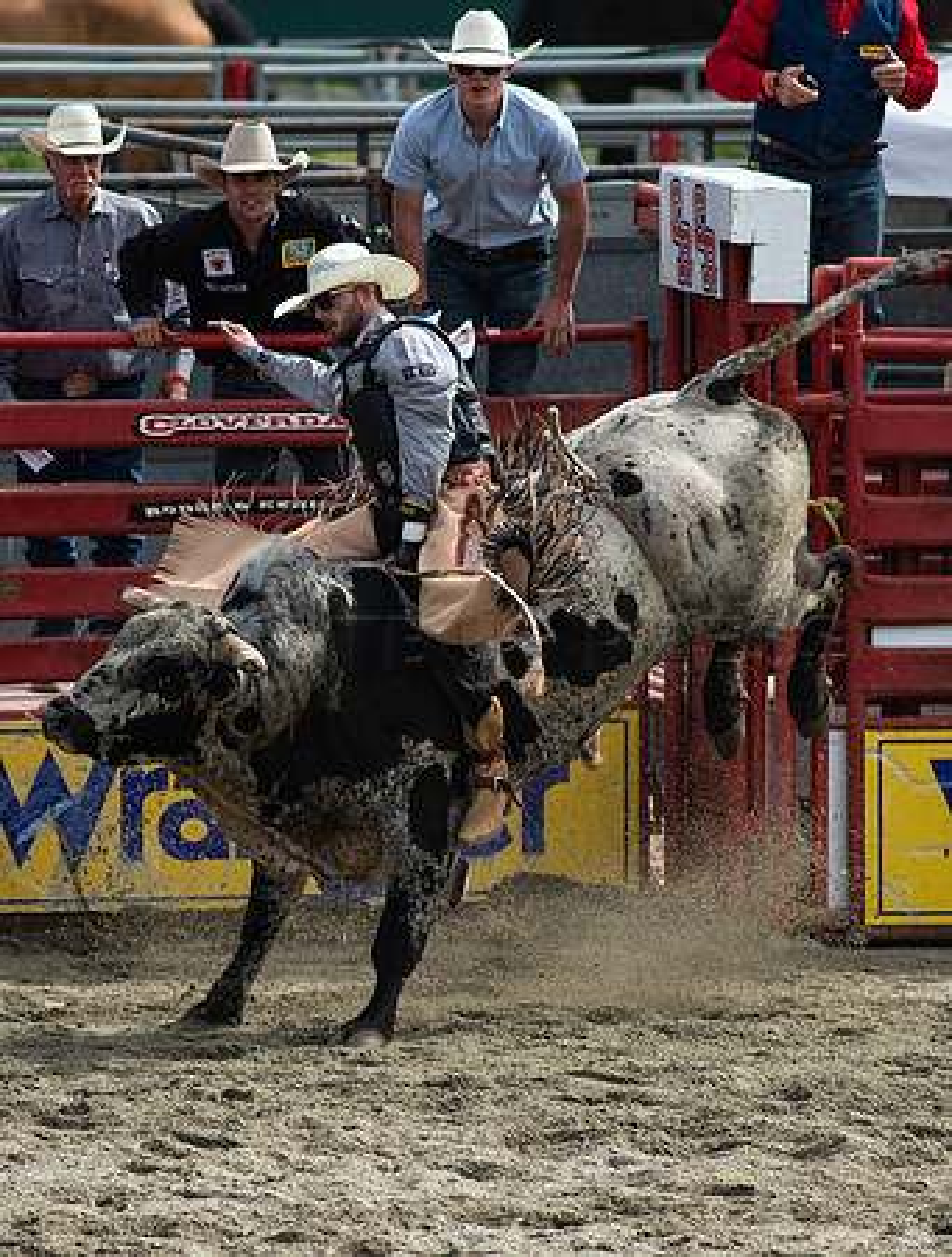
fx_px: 24395
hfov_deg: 2.2
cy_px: 702
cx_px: 446
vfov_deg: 2.9
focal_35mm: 670
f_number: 4
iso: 1000
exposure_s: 1/8000
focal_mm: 300
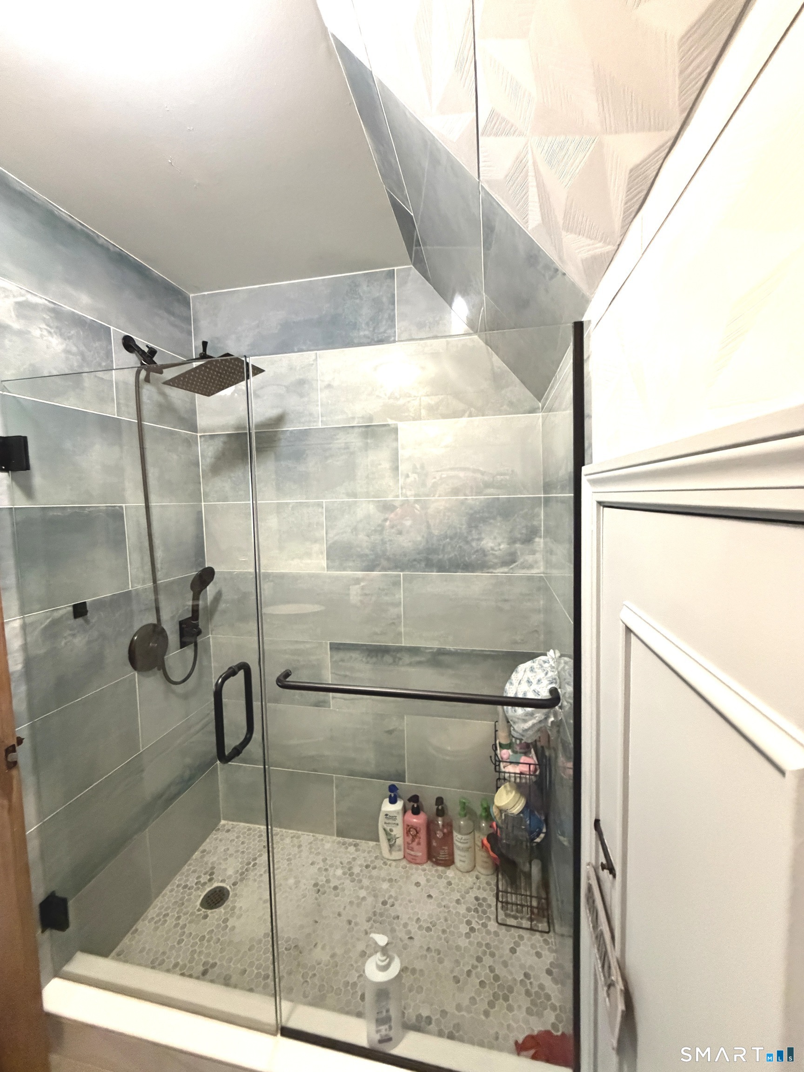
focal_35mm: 14
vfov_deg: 102.1
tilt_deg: -4.9
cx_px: 402
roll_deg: +1.0
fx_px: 434
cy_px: 536
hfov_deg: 85.7
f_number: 2.2
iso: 800
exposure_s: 1/60
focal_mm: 2.22
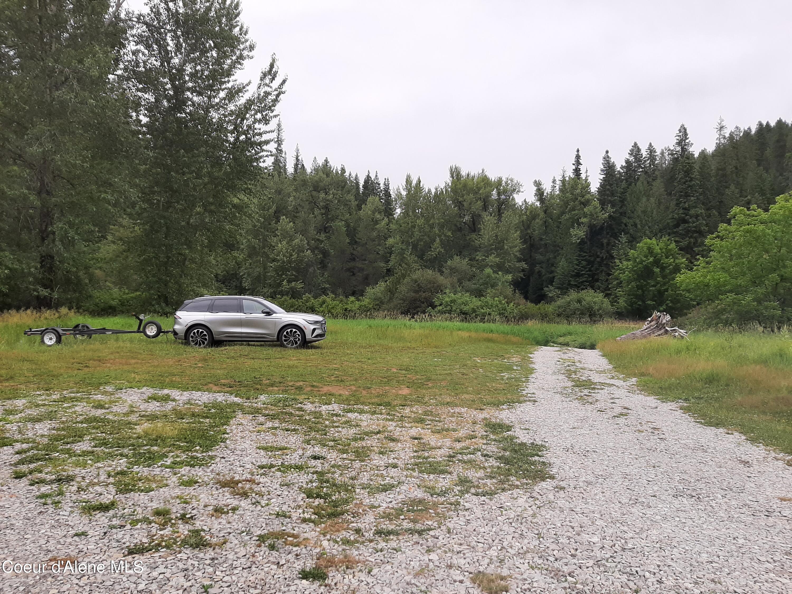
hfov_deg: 67.3
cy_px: 297
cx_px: 396
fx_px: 595
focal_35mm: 26
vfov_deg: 53.1
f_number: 1.7
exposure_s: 1/987
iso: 40
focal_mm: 3.93
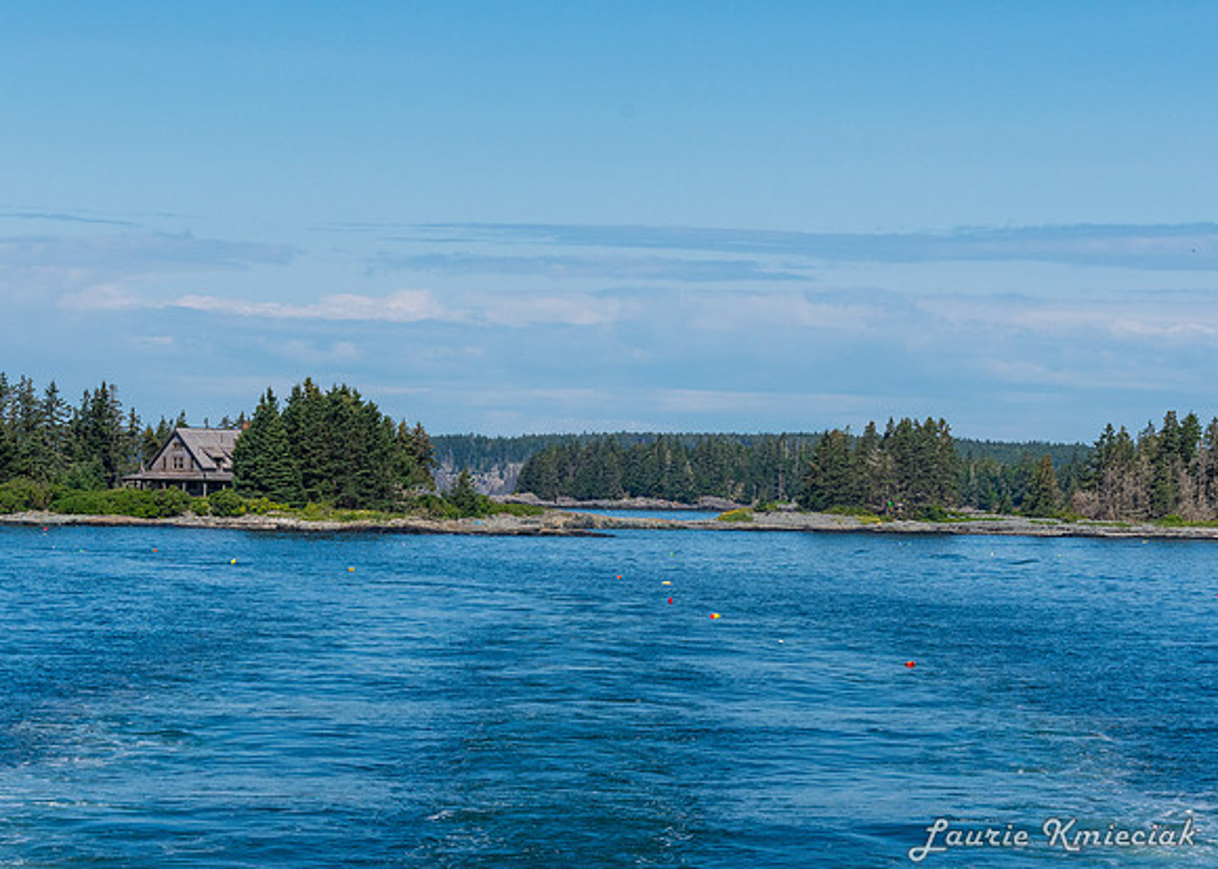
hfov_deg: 16.3
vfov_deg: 11.6
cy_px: 487
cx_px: 570
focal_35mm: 123
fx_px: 4262
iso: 450
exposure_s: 1/1000
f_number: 11
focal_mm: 70
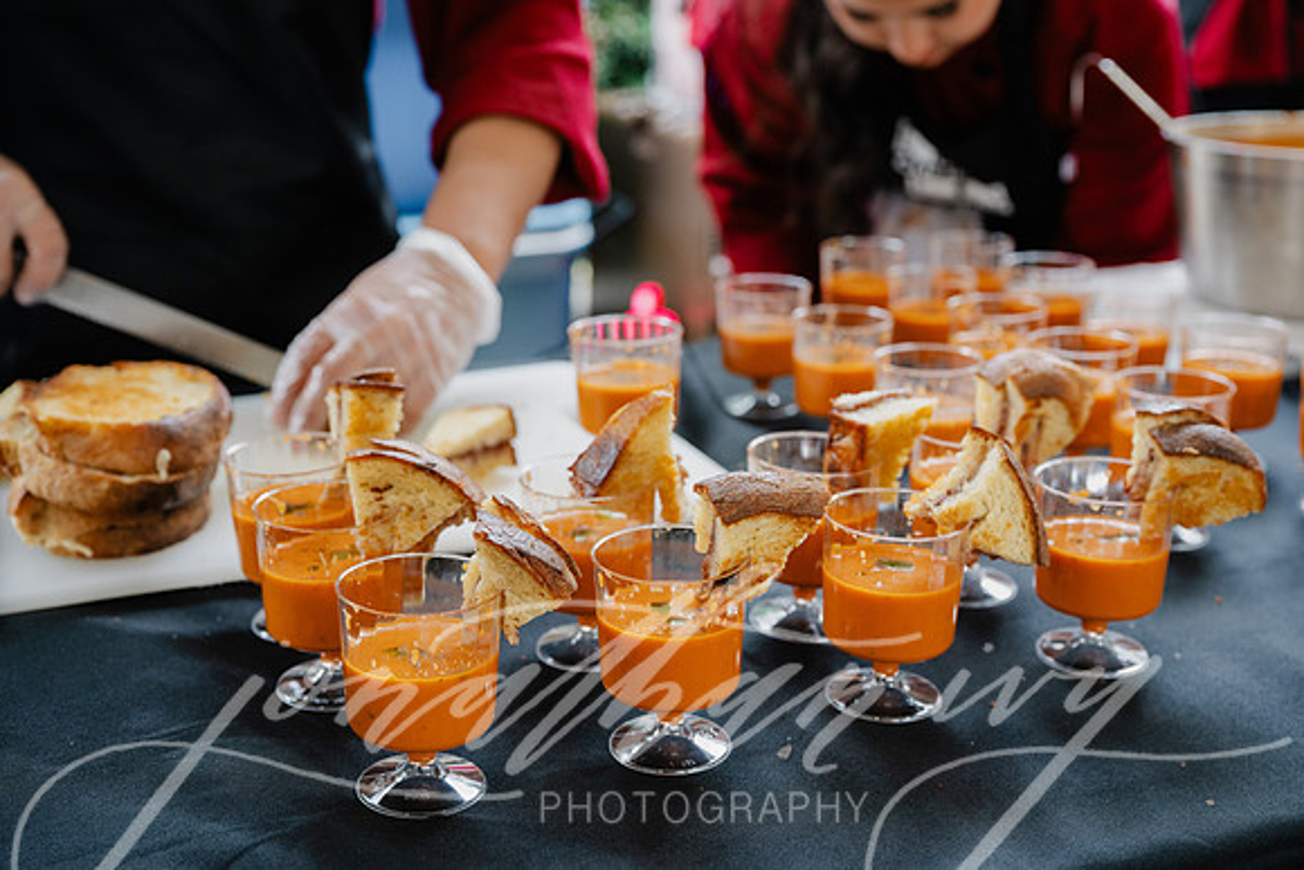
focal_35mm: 44
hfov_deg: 44.5
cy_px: 435
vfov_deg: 30.5
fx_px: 1594
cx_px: 652
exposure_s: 1/80
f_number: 4.5
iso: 250
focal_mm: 44
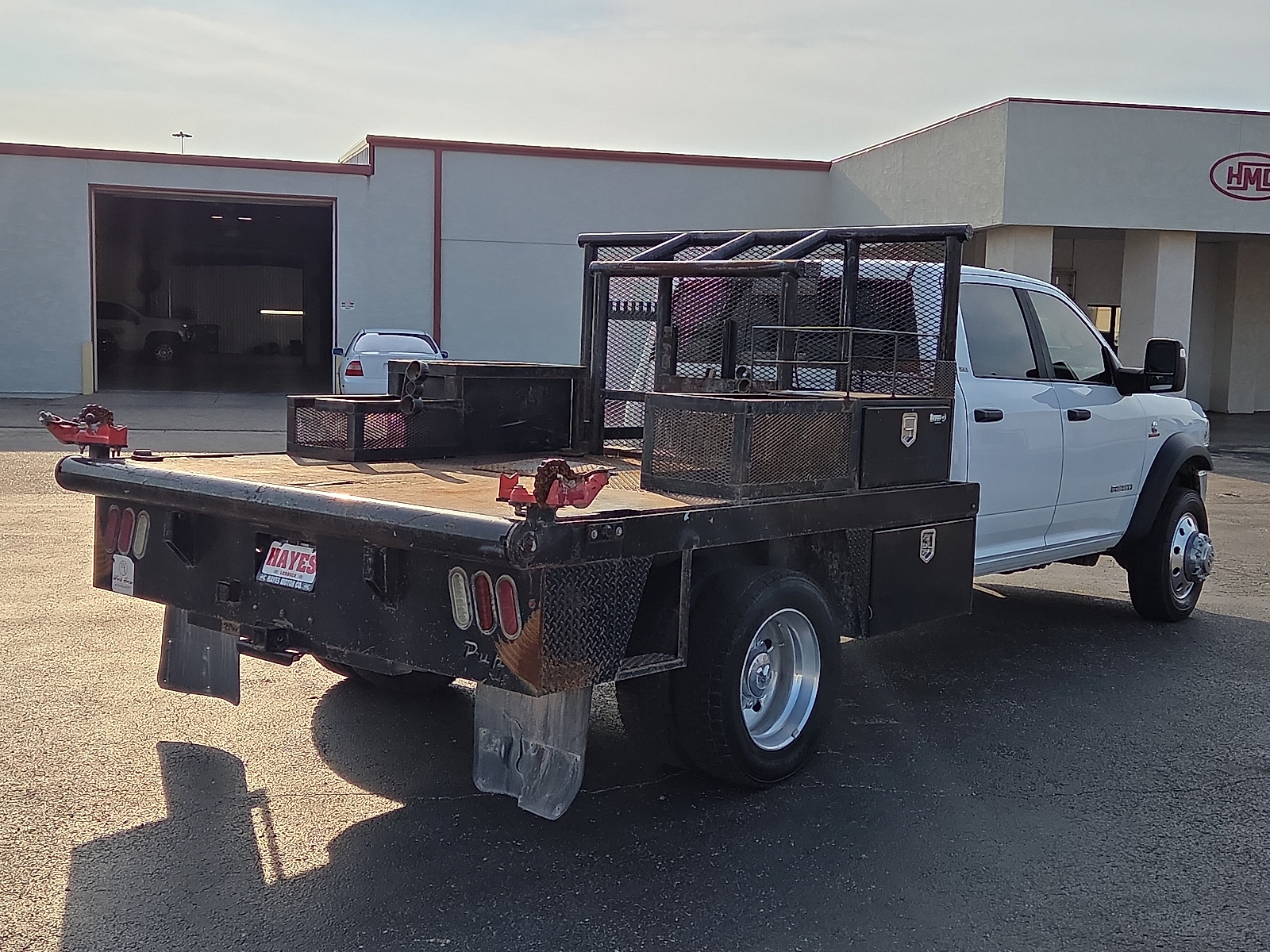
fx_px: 1431
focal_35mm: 39
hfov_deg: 47.9
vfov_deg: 36.8
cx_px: 635
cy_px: 476
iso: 25
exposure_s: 1/3333
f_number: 1.8
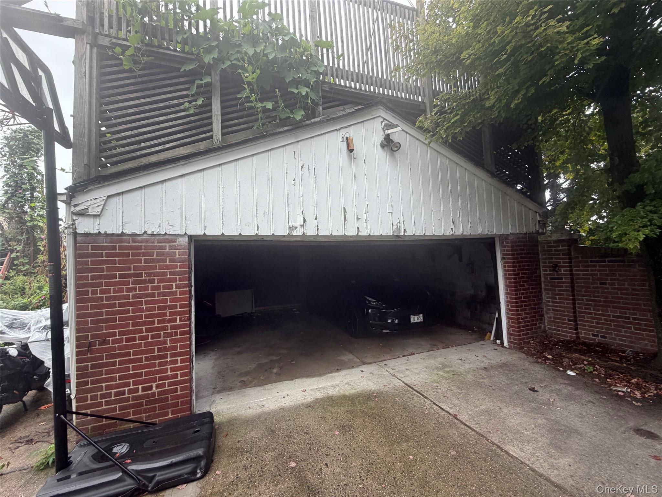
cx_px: 331
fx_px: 268
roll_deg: +2.5
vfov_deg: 85.7
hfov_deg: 102.1
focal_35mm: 14
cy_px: 248
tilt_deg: +3.9
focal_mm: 2.22
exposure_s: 1/121
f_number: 2.2
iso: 100
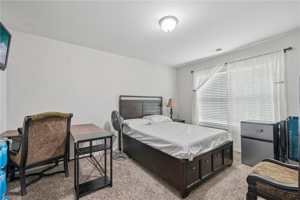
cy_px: 100
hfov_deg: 104.3
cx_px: 150
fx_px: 117
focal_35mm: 14
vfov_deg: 81.1
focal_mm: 14
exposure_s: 1/2
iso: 400
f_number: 8
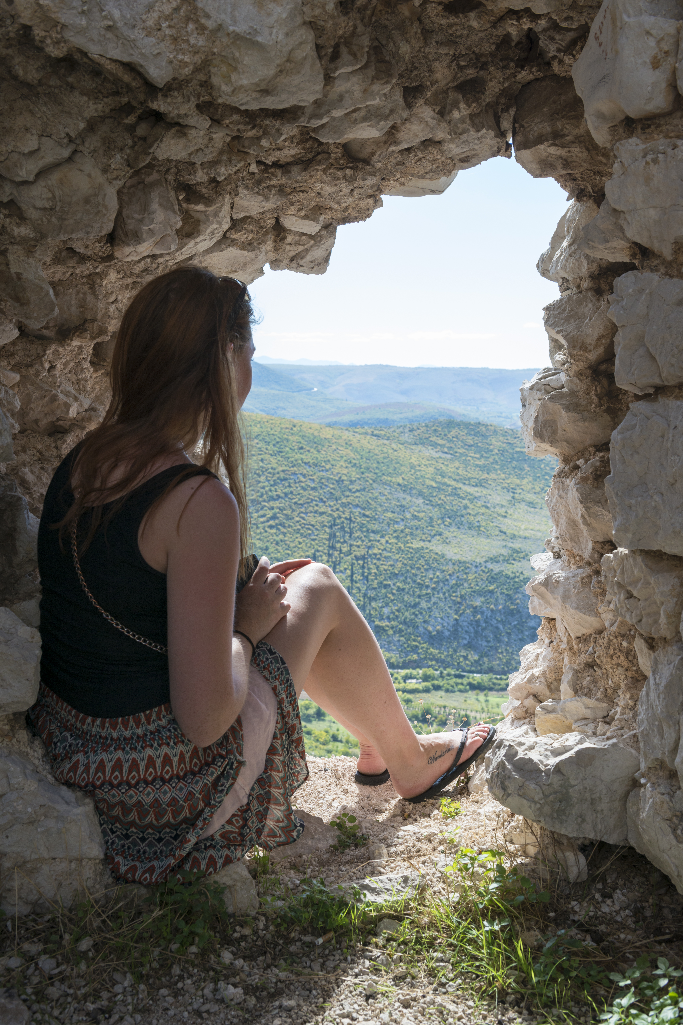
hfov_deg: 35.9
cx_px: 337
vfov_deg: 51.9
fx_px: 1053
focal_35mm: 37
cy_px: 523
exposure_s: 1/320
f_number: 9
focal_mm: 36
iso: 400
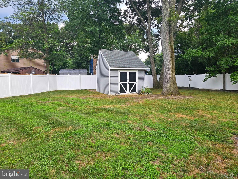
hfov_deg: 73.9
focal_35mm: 23
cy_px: 90
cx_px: 119
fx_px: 158
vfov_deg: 58.9
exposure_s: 1/214
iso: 10
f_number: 1.7
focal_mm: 6.3
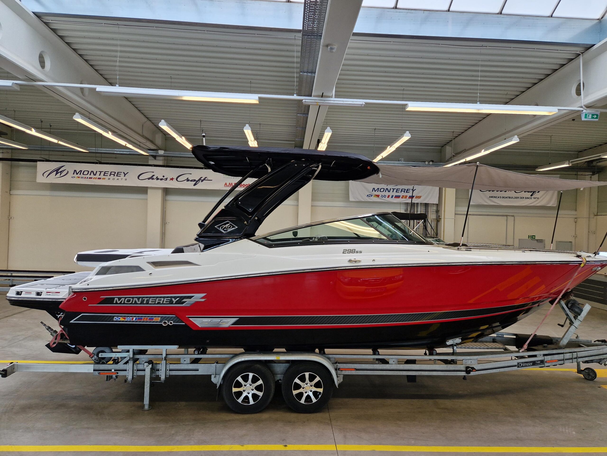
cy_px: 228
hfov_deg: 73.9
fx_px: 403
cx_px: 304
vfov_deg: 58.9
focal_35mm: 23
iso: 50
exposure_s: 1/180
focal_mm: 5.4
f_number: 1.8
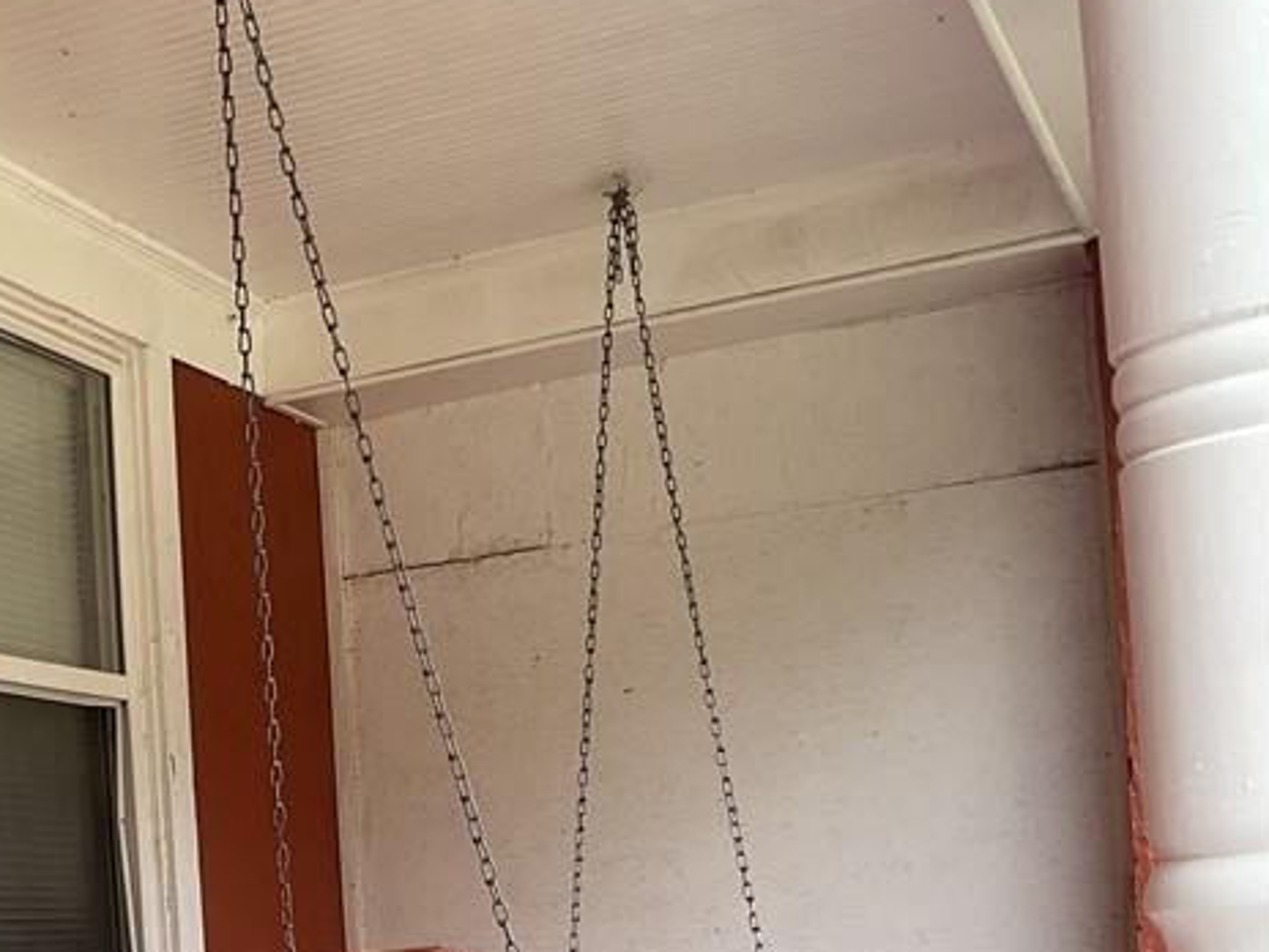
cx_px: -120
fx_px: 2346
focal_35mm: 64
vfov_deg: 22.0
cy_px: 971
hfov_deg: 27.7
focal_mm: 3
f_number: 1.8
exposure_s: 1/247
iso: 16
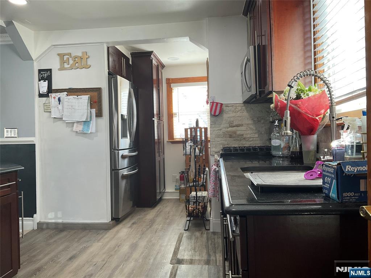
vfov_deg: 48.2
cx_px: 186
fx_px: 311
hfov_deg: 61.7
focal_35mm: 29
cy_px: 139
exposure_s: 1/120
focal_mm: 3
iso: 64
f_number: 1.8
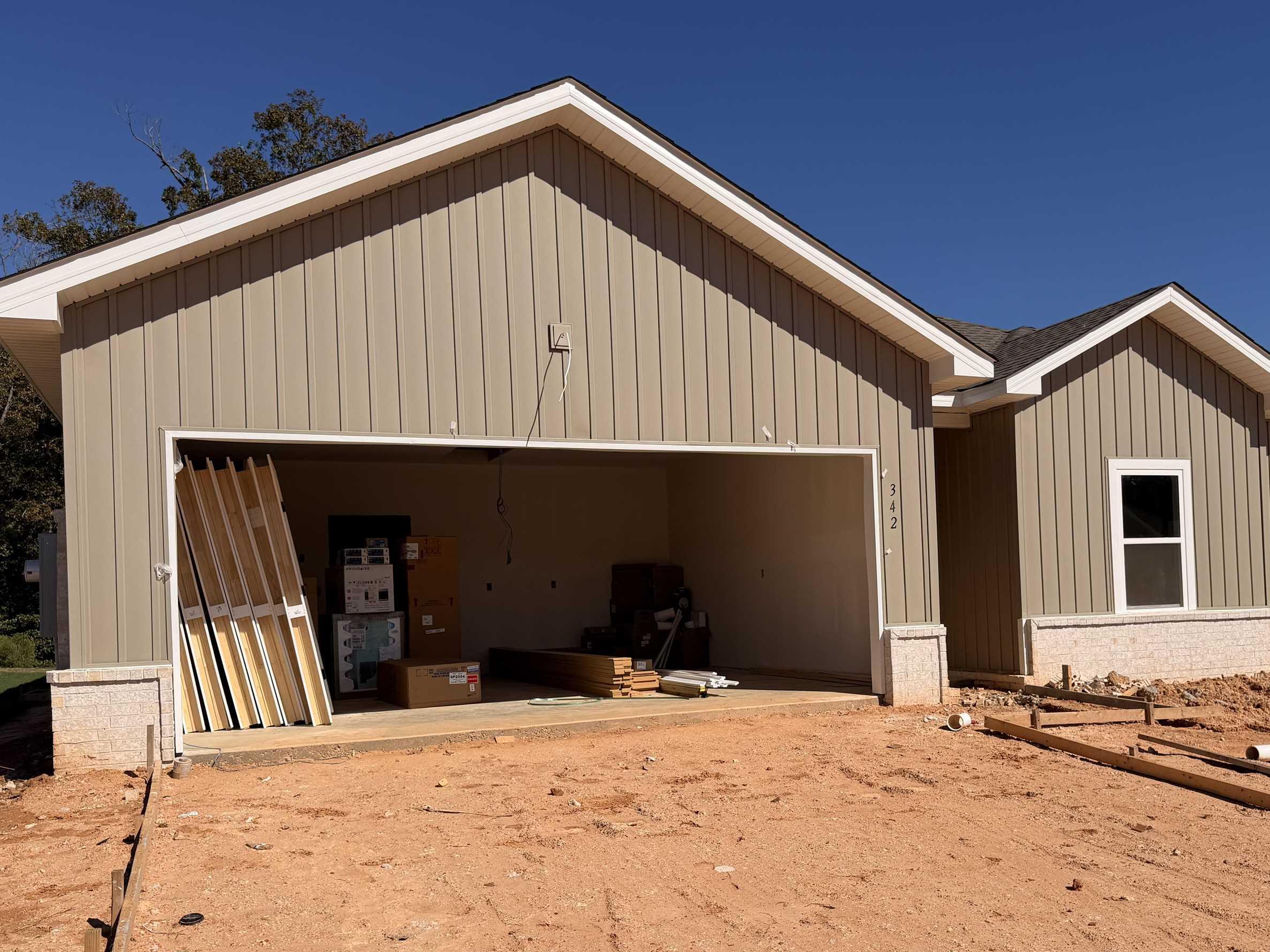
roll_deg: +2.1
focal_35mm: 31
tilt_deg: +1.3
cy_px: 572
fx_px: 1137
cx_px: 744
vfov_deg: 45.2
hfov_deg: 58.0
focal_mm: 6.76
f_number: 1.78
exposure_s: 1/11905
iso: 80
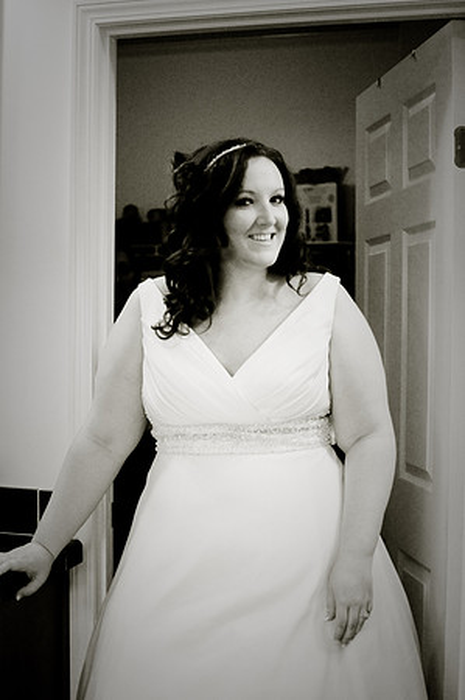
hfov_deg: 25.7
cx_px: 232
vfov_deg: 37.9
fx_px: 1019
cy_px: 350
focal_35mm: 52
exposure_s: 1/640
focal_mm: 35
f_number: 1.8
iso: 1000
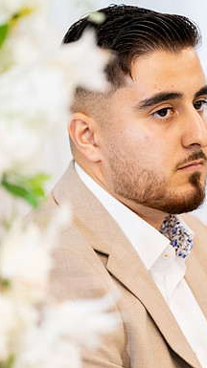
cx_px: 172
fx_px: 3090
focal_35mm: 316
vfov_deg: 6.8
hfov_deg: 3.8
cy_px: 184
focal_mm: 200
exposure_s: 1/200
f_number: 2.8
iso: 1250
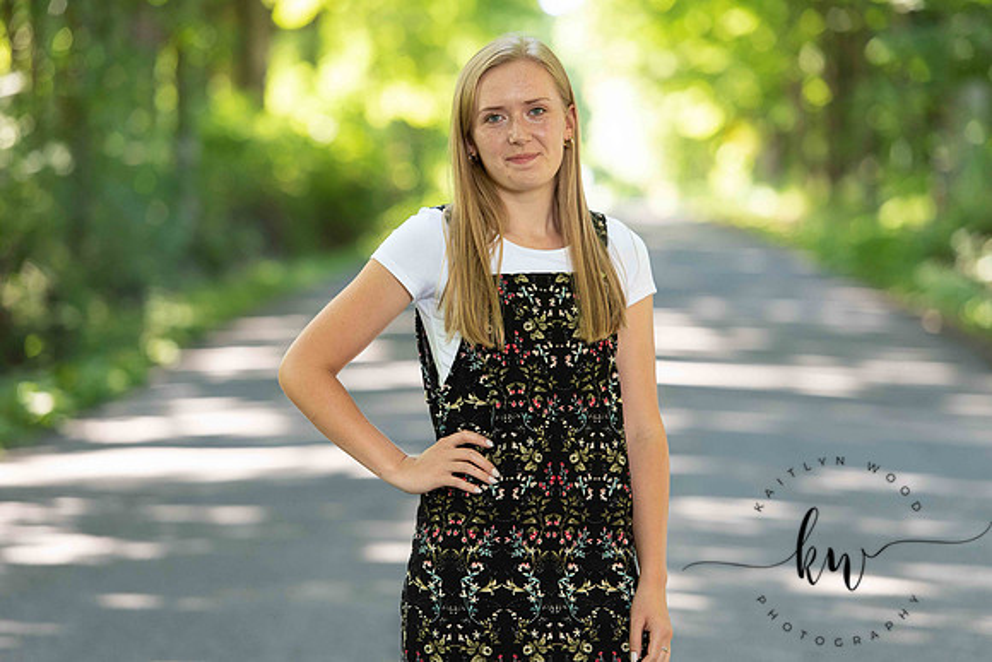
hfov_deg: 12.4
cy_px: 331
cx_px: 496
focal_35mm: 165
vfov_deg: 8.3
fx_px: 4548
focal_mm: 165
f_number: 3.5
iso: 640
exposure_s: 1/200
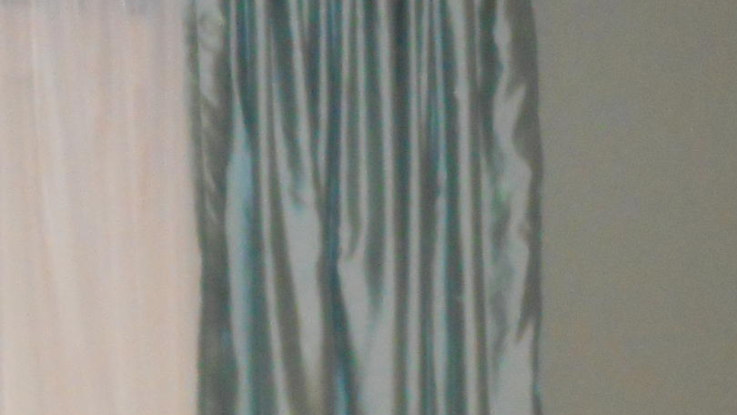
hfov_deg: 18.1
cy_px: 805
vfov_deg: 9.7
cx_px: 622
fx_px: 2287
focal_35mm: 117
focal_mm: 5.2
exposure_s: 1/25
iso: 450
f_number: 4
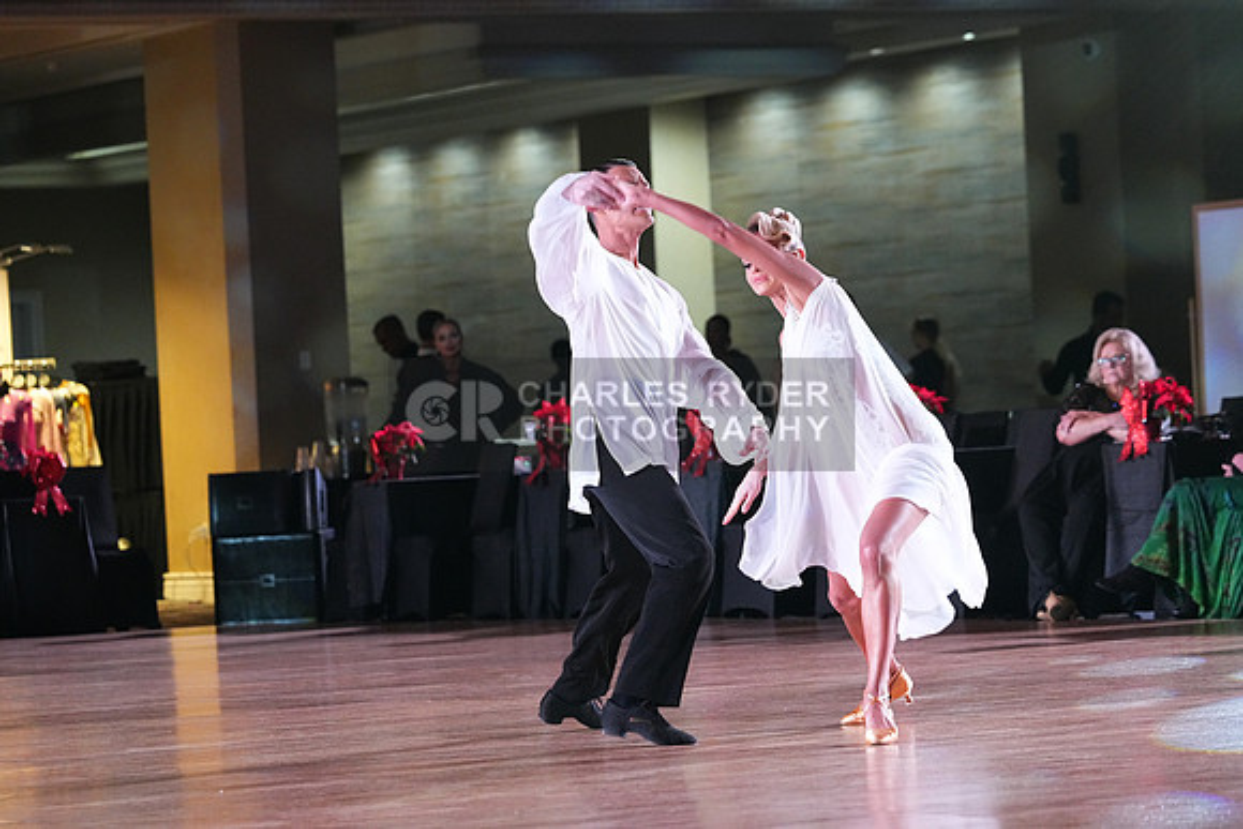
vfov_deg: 8.6
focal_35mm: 159
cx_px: 622
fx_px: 5491
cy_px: 414
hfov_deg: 12.9
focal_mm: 159
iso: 8000
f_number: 5
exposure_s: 1/400
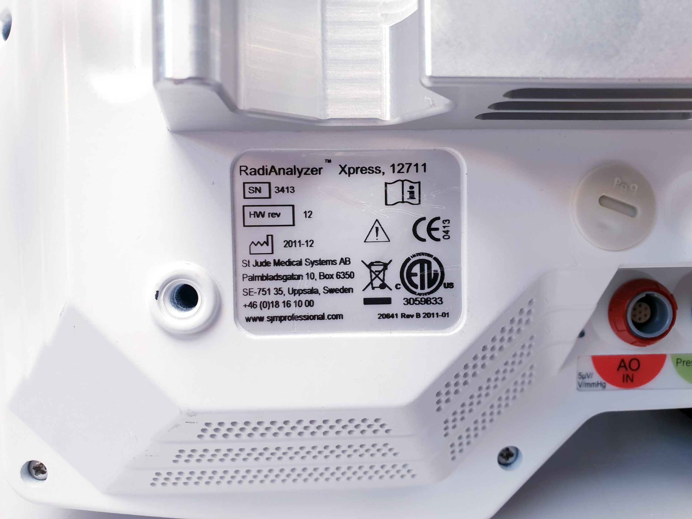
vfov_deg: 53.1
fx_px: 520
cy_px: 260
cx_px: 346
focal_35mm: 26
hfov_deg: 67.3
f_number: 2.4
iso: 80
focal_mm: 4.3
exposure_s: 1/50
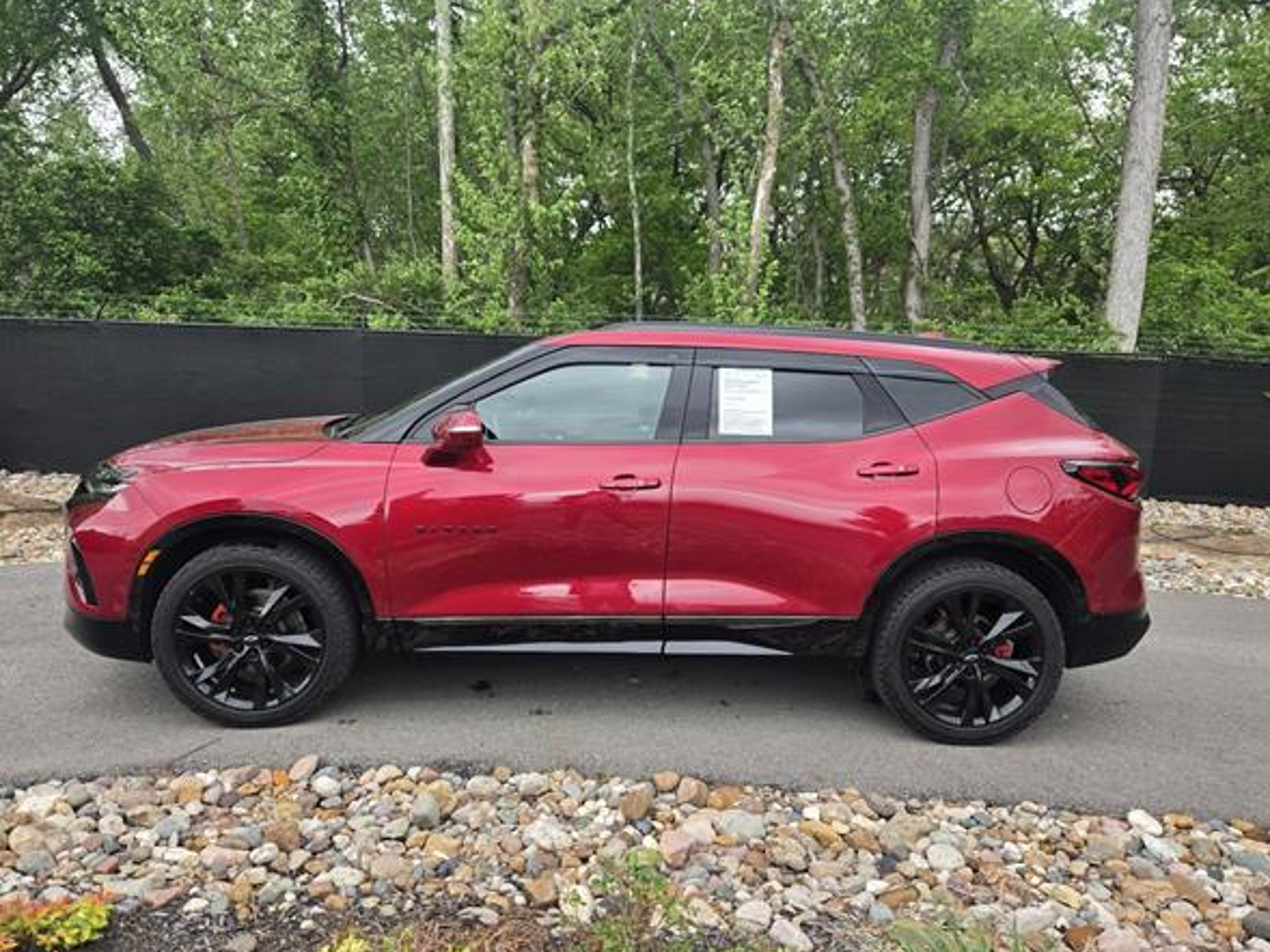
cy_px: 491
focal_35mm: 25
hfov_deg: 69.4
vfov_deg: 54.9
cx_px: 621
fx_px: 917
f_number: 1.8
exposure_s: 1/526
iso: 100
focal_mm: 5.4
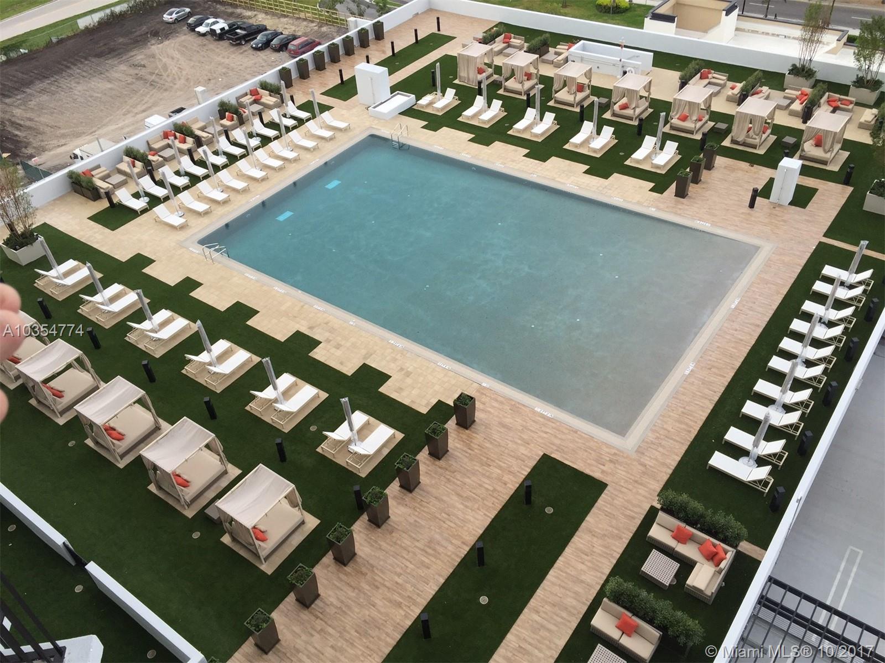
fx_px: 741
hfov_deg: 61.7
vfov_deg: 48.2
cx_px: 442
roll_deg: +4.4
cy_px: 332
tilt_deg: -40.4
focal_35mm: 29
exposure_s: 1/476
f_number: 2.2
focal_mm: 4.15
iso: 32
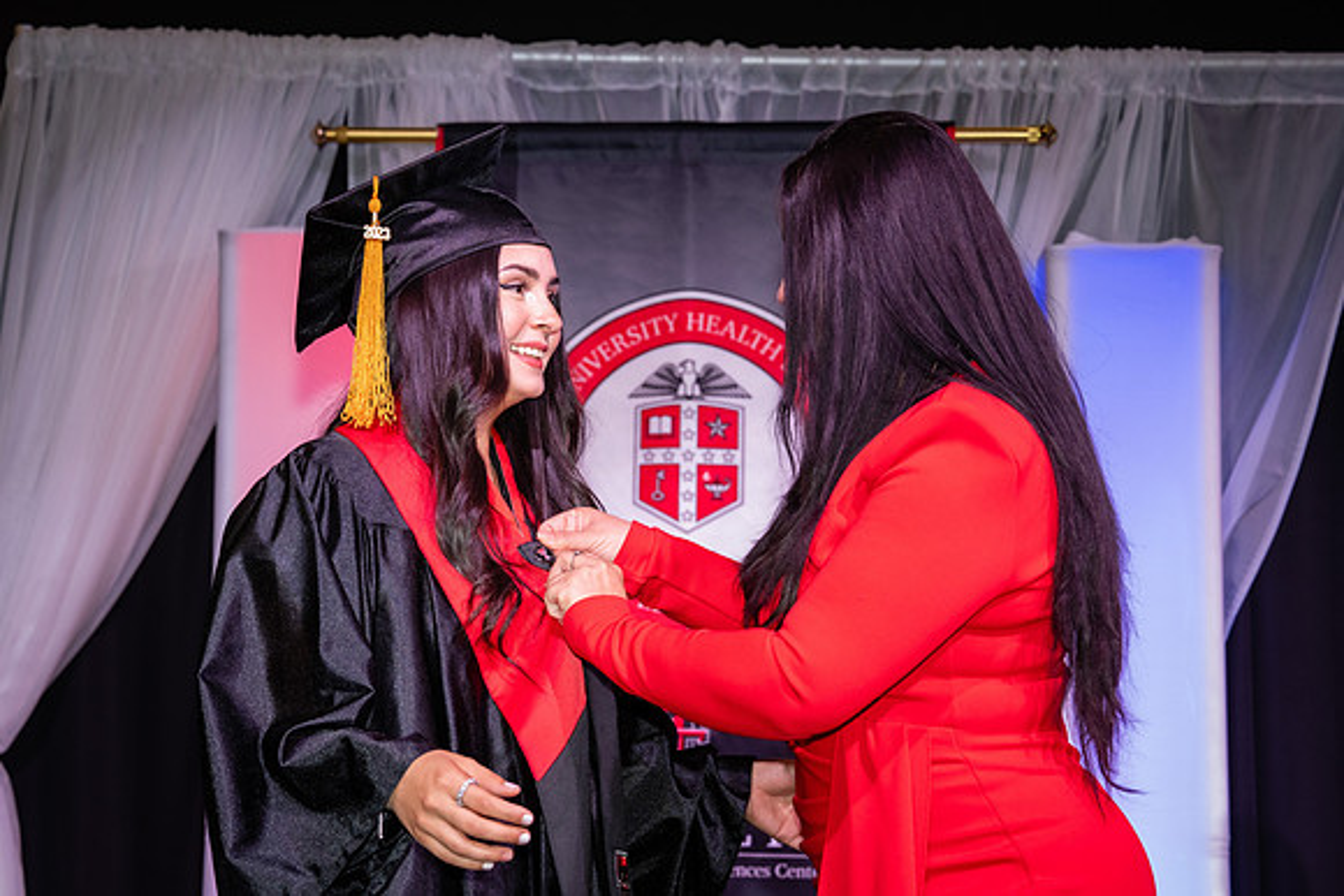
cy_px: 437
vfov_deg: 16.4
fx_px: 3121
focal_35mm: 84
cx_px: 654
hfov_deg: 24.3
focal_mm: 70
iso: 1250
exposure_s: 1/160
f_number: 5.6
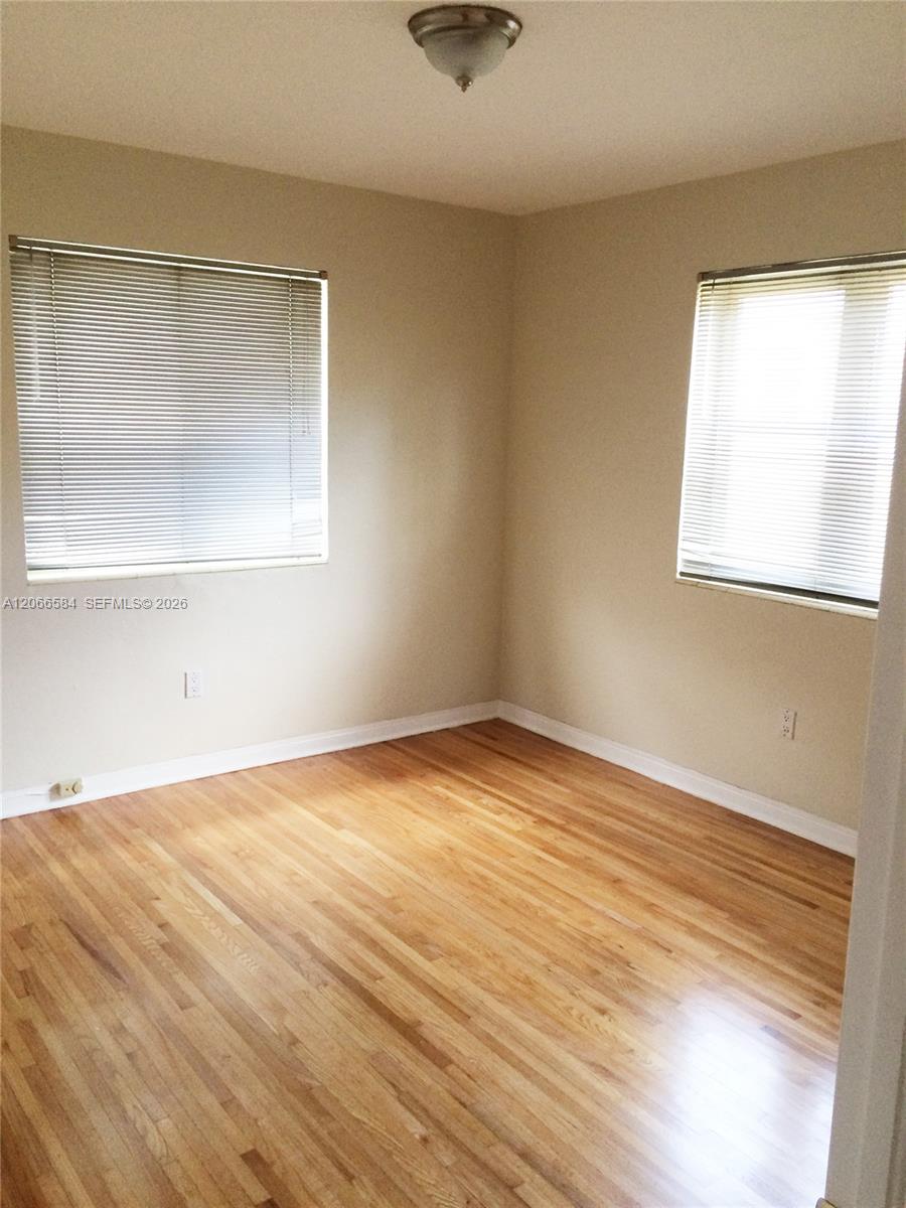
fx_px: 1012
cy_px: 604
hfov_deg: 48.2
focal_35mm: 29
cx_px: 453
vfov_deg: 61.7
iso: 64
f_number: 2.2
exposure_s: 1/30
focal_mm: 4.15
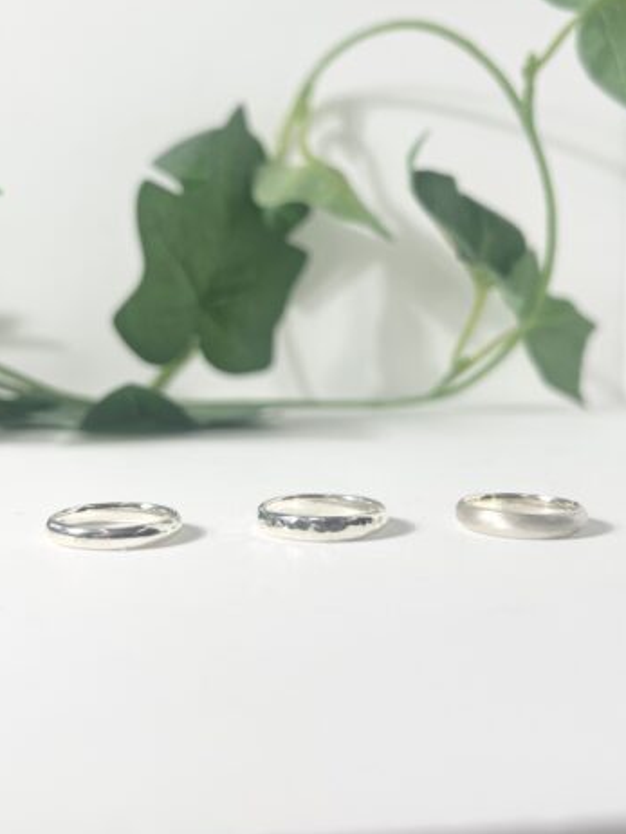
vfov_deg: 65.3
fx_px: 650
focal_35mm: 27
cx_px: 321
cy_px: 415
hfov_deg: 51.4
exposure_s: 1/2841
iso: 50
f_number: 1.5
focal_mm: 5.7
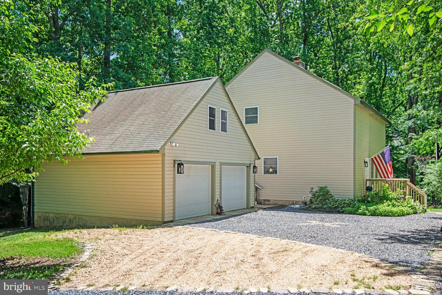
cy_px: 148
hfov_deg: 60.3
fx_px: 381
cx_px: 221
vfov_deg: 42.3
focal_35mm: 31
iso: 200
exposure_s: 1/400
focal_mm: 31
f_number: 8
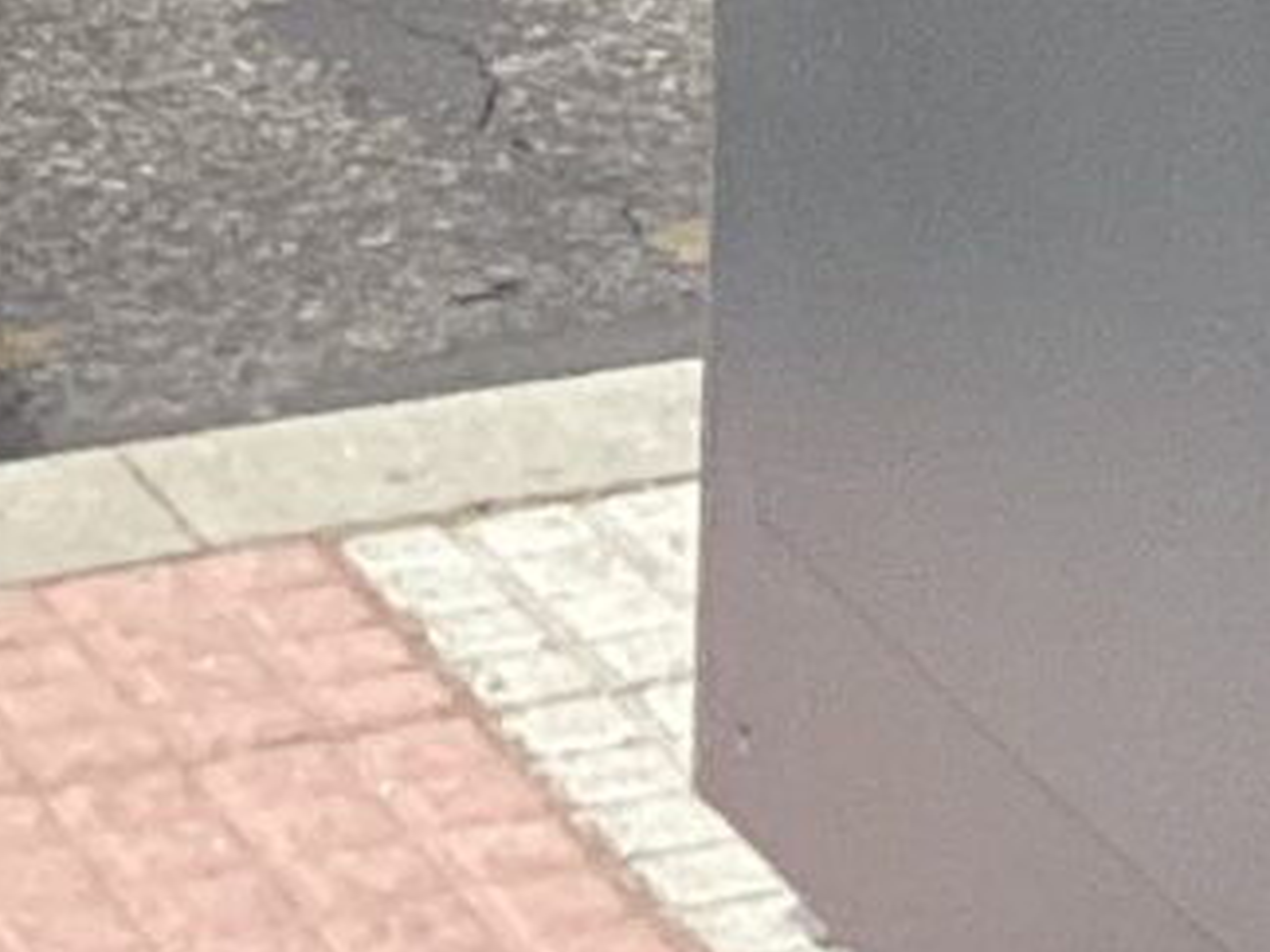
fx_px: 8989
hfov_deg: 7.6
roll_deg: +2.1
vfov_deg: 5.5
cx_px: 2822
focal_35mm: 245
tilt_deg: -4.0
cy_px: -2515
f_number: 2.4
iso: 25
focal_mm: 3.3
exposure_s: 1/617
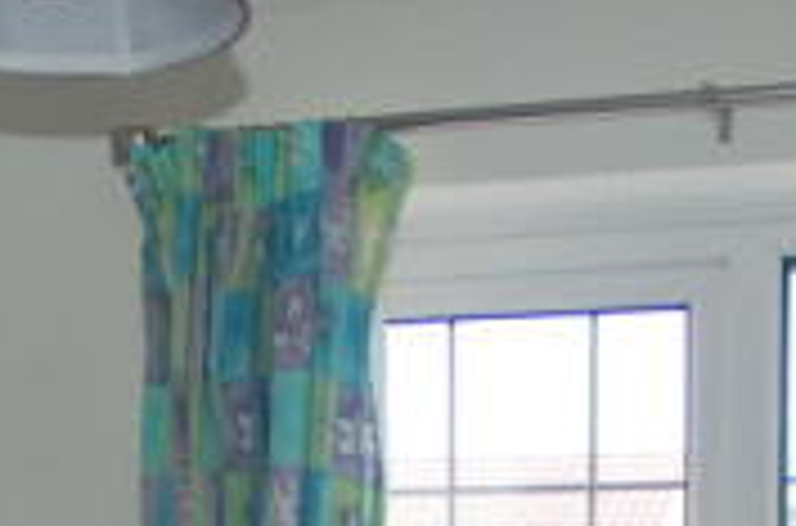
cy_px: 856
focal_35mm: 100
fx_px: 2205
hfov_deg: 20.2
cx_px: 166
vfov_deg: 12.7
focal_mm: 18
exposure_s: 1/320
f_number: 3.5
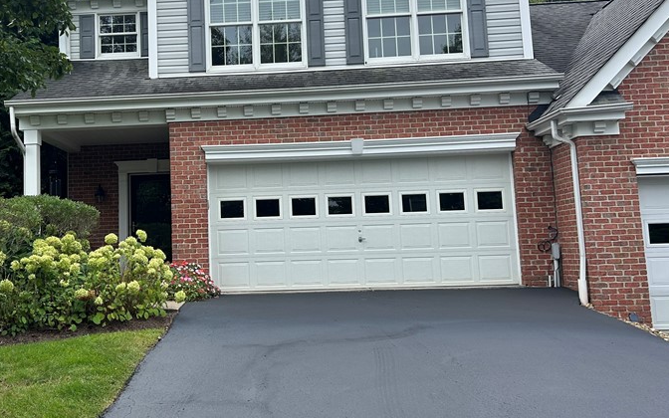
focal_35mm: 42
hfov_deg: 46.6
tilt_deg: +7.1
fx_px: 766
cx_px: 235
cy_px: 163
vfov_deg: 30.4
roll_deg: +2.4
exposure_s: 1/1698
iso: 50
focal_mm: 5.7
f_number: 1.5
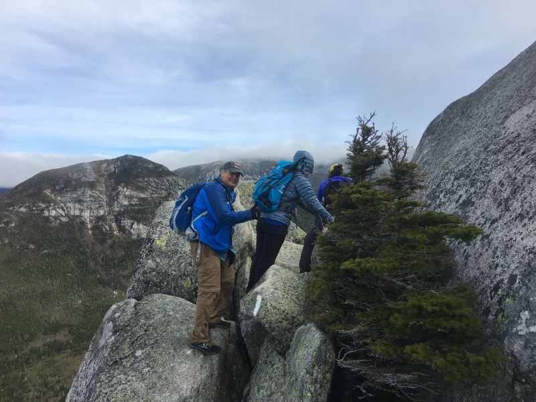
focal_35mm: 29
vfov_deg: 48.2
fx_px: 449
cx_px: 268
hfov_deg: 61.7
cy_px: 201
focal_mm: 4.15
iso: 25
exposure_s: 1/1748
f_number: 2.2
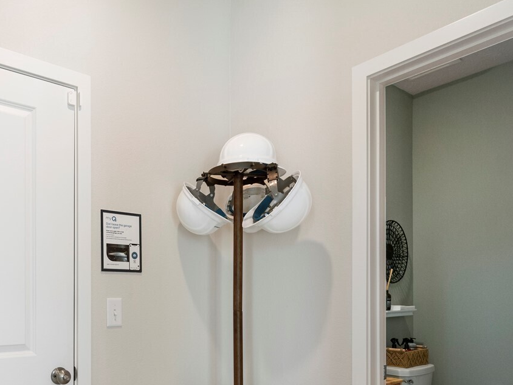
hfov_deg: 59.4
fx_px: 430
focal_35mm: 29
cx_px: 150
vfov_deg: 46.3
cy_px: 293
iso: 640
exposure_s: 1/30
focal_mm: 10
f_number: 4
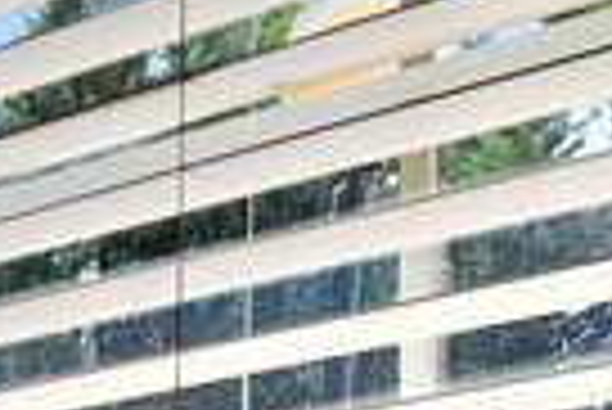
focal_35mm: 165
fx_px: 2808
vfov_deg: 7.8
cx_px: -1181
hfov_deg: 9.7
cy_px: 973
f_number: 8
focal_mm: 22
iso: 200
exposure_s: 1/13
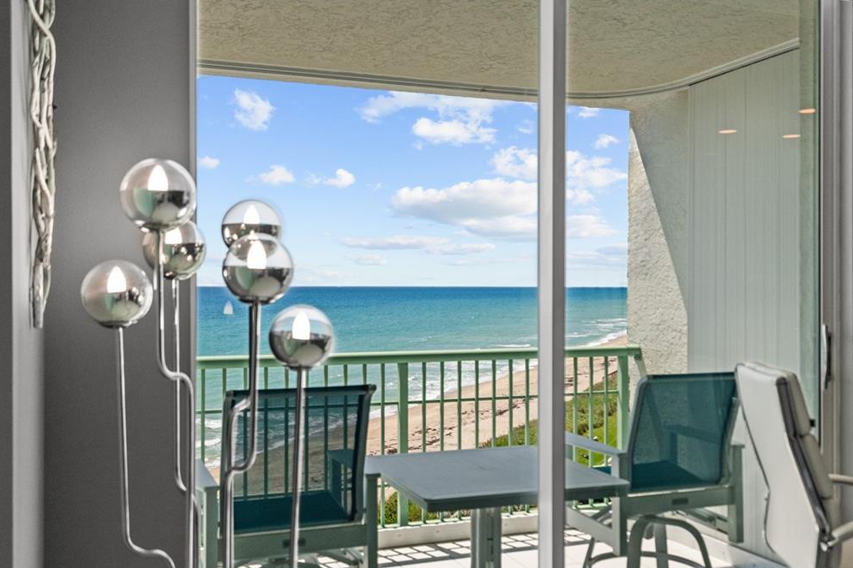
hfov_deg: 54.4
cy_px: 290
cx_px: 420
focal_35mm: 35
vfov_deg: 37.8
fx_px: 829
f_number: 4
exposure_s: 1/1600
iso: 2000
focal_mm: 34
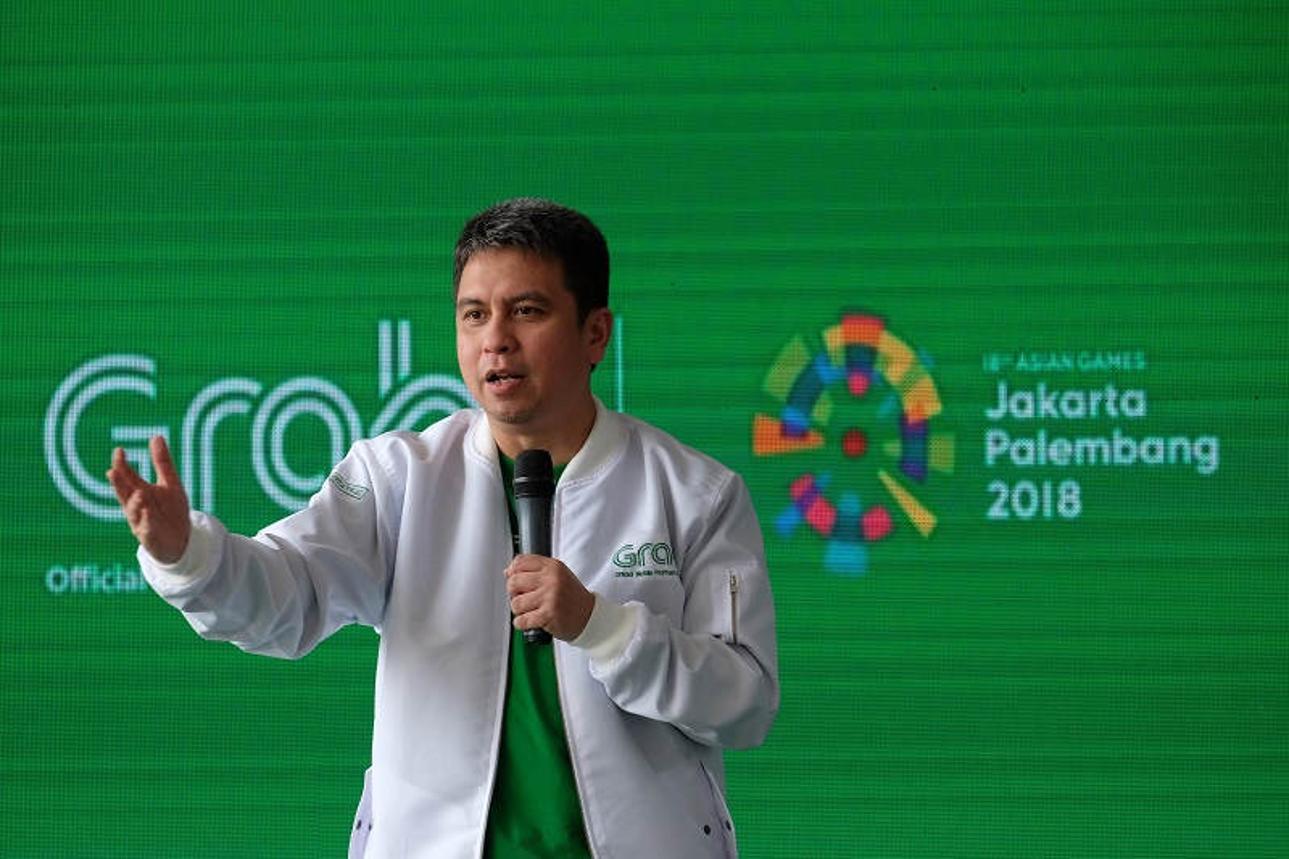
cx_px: 644
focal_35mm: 216
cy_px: 430
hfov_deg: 9.5
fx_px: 7732
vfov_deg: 6.4
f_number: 7.1
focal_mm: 143.9
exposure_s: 1/210
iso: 800
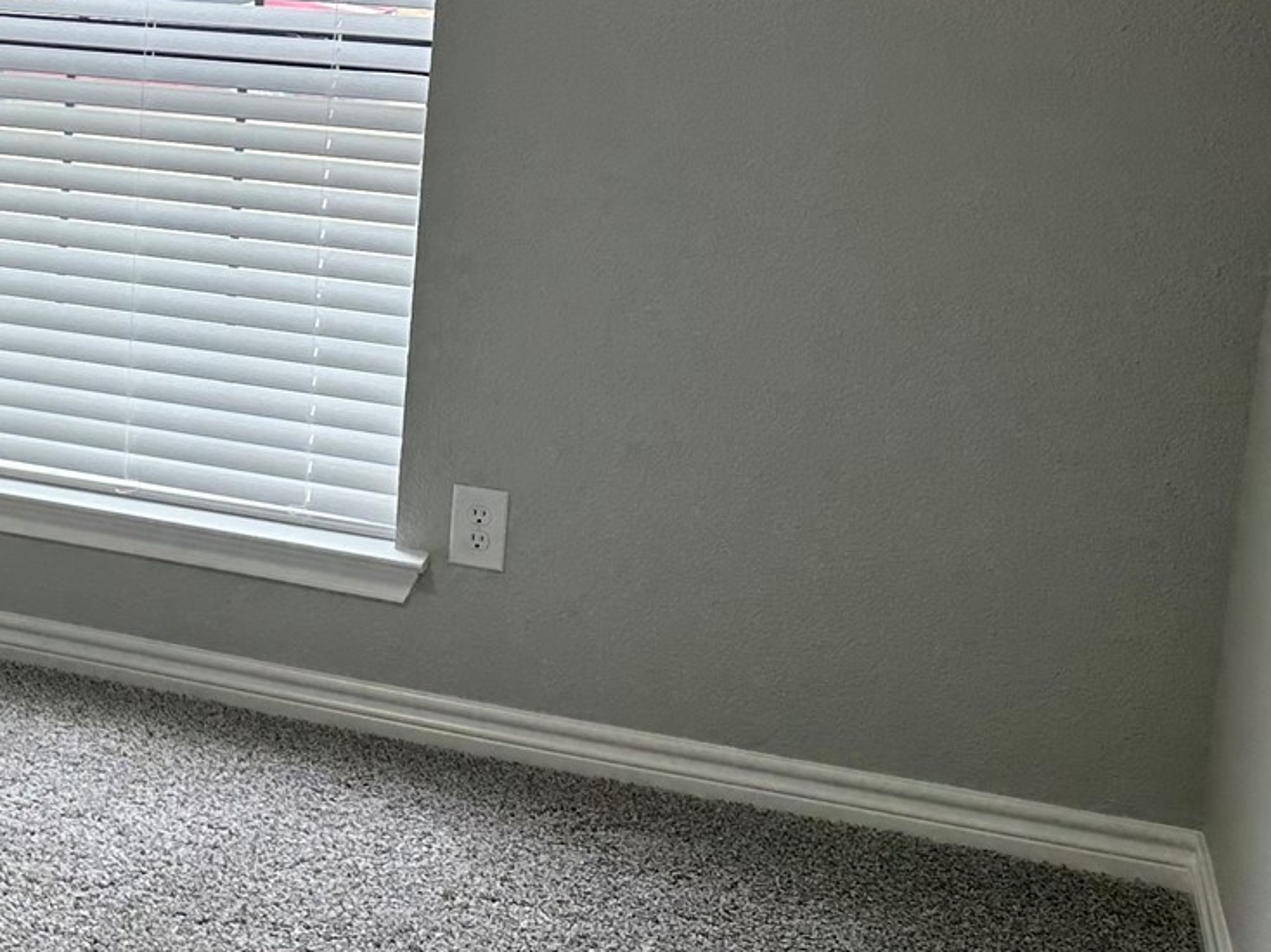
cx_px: -360
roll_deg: -1.7
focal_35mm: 67
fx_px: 2459
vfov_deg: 21.6
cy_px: 154
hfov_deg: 25.2
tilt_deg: -8.3
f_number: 1.78
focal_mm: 6.86
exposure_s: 1/163
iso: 80
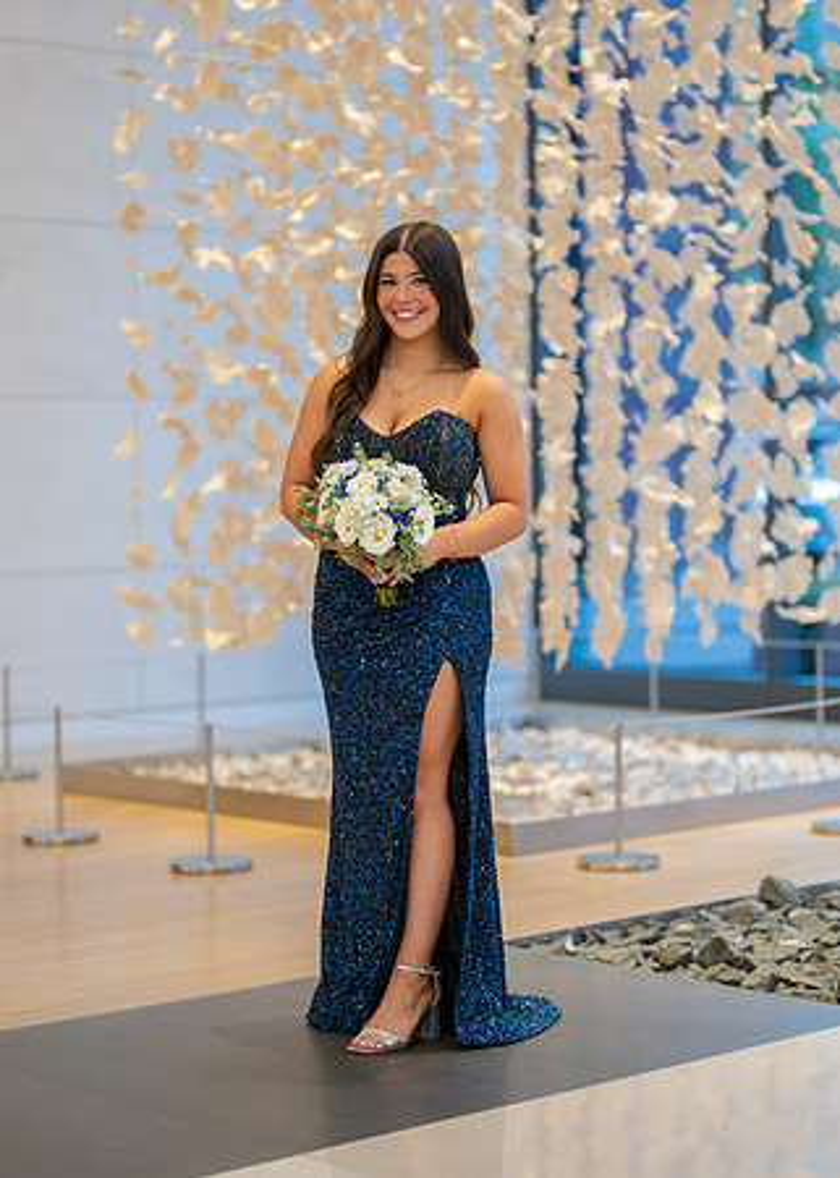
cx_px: 410
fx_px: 2682
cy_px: 638
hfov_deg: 17.8
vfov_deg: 24.8
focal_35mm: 80
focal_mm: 50
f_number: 1.2
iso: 800
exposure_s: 1/800
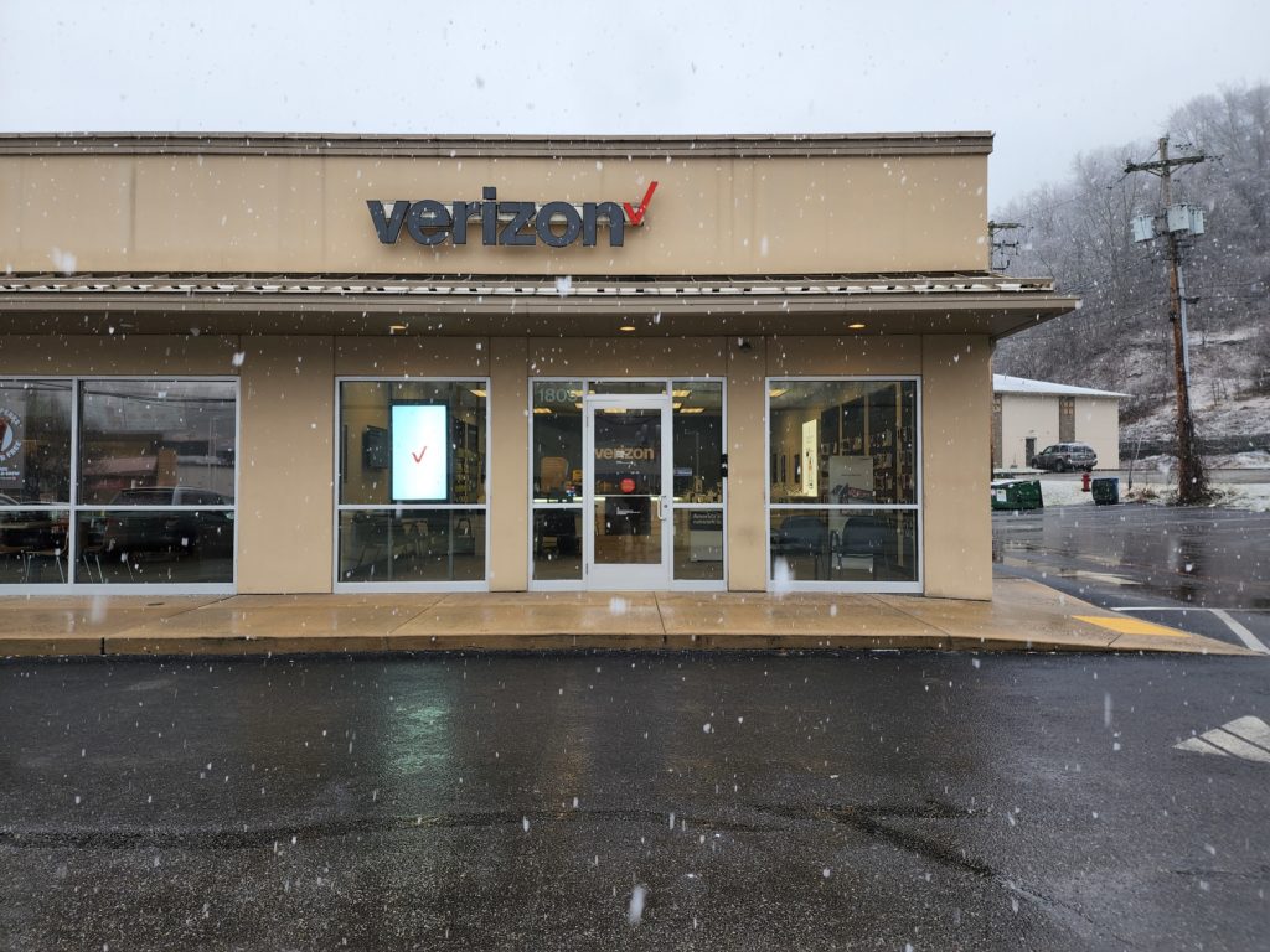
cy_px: 476
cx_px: 635
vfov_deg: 58.9
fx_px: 844
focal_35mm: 23
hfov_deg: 73.9
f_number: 1.8
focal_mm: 6.4
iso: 40
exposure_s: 1/180
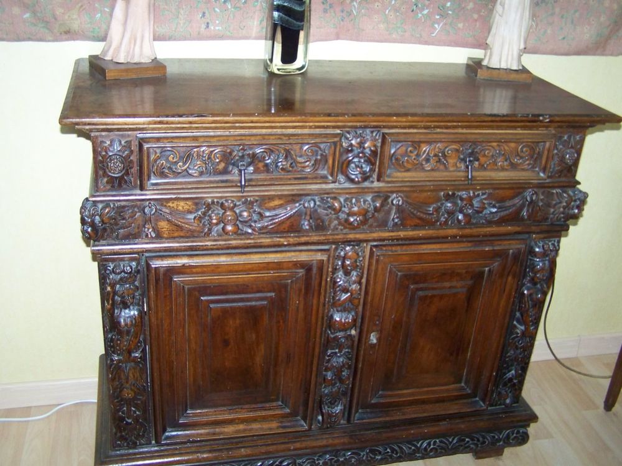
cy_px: 233
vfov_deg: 37.7
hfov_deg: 49.0
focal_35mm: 38
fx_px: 683
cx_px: 311
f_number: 2.8
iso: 200
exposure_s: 1/30
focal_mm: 6.3
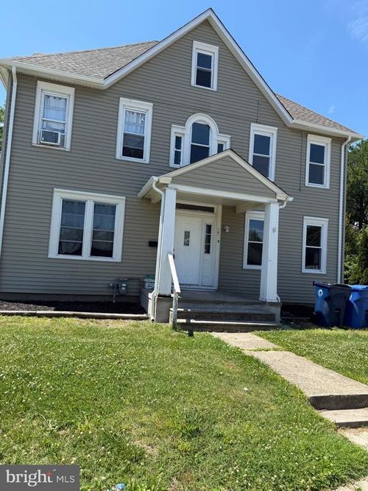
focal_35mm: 24
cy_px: 246
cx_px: 184
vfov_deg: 71.6
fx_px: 340
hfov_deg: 56.8
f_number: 1.78
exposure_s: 1/2703
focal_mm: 6.76
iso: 80
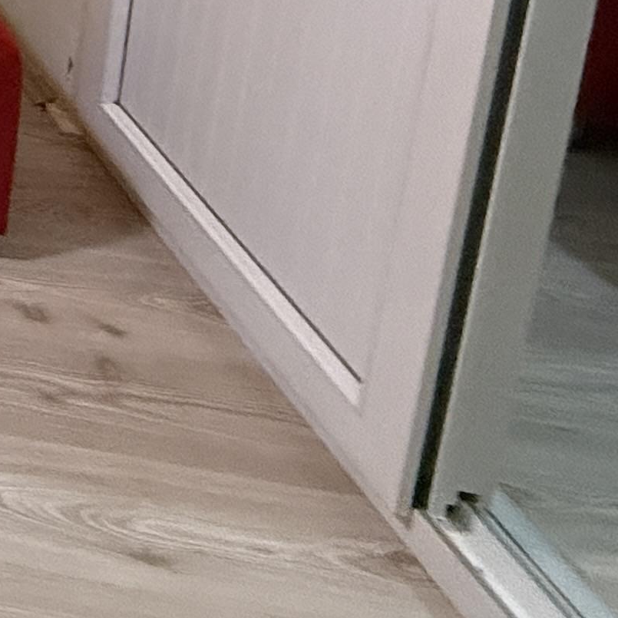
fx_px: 1252
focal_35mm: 62
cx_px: -795
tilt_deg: -10.9
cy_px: -444
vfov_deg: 20.8
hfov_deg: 16.0
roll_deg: +0.7
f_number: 2.2
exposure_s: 1/50
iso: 500
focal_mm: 2.22
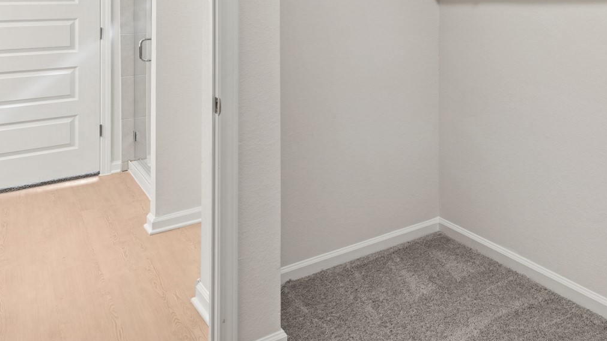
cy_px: -25
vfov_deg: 31.2
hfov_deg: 52.2
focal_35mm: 34
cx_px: 528
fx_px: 547
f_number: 9
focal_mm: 16
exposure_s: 1/2
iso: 100
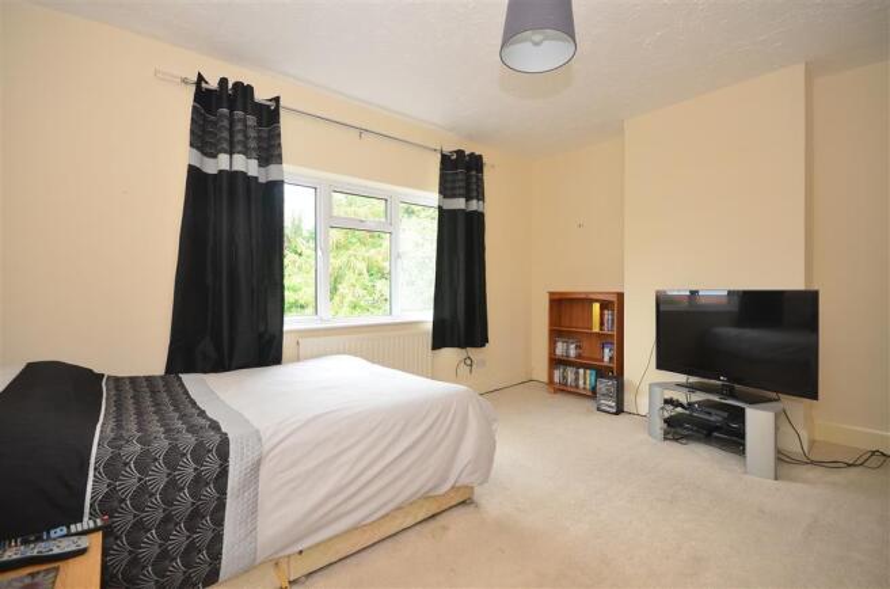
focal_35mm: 16
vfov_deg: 71.8
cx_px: 445
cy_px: 294
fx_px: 407
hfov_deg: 95.1
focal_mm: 11
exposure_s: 1/25
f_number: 8
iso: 200
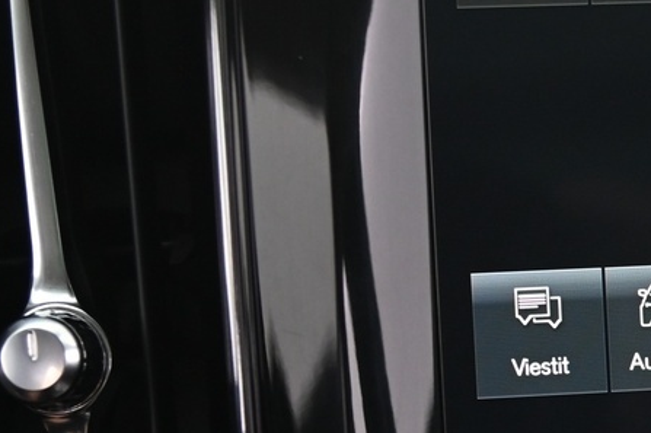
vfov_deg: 9.9
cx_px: 721
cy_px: 411
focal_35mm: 138
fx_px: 2493
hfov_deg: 14.5
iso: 2000
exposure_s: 1/20
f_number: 4
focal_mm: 38
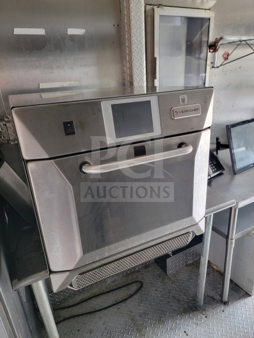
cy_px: 169
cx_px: 127
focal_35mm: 24
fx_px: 235
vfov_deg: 71.6
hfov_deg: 56.8
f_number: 1.8
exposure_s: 1/40
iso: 500
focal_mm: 6.7
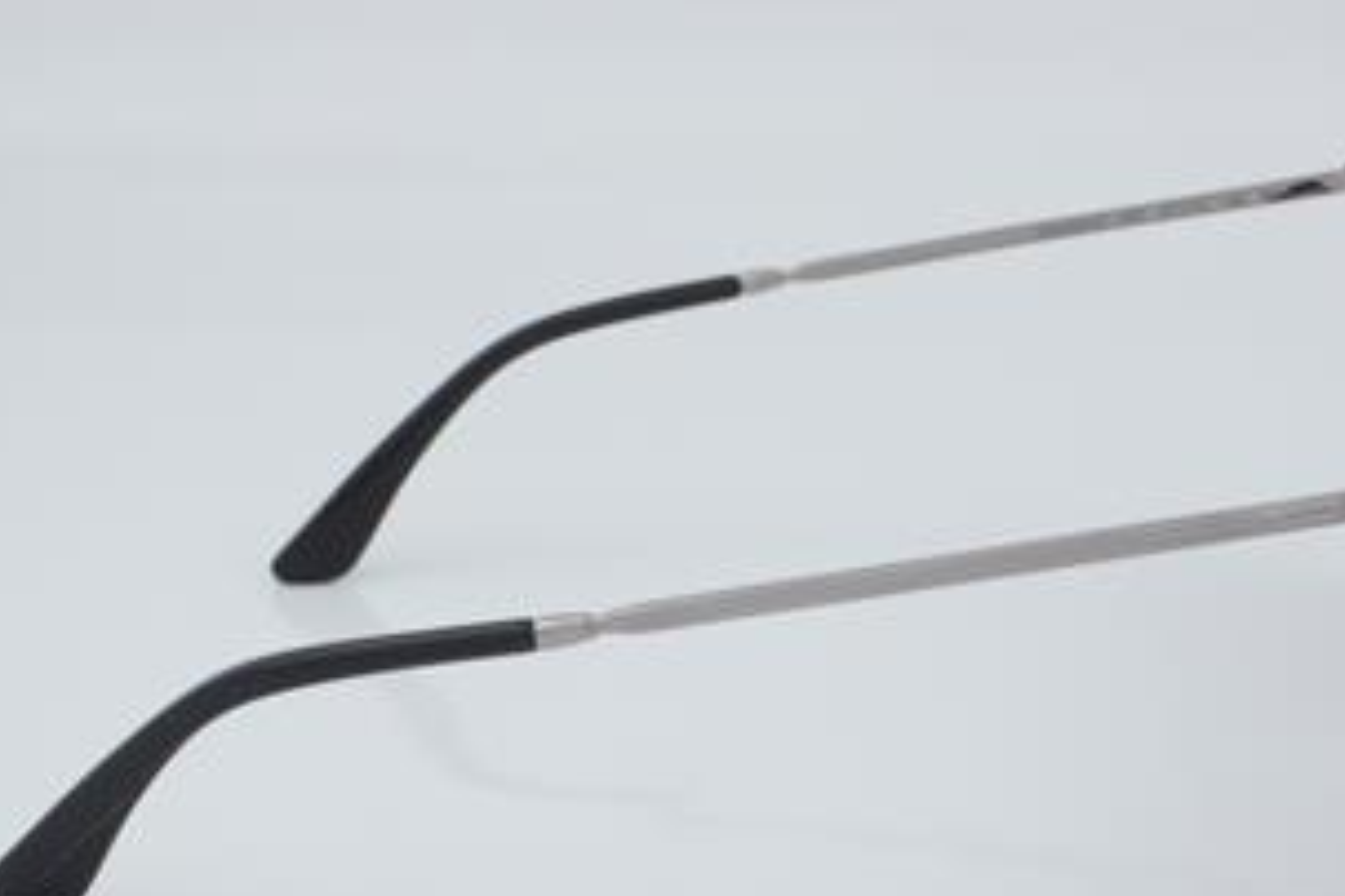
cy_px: 546
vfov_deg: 13.8
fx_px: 3698
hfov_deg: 20.6
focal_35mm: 99
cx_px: 790
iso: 100
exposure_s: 1/4
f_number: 32
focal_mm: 50
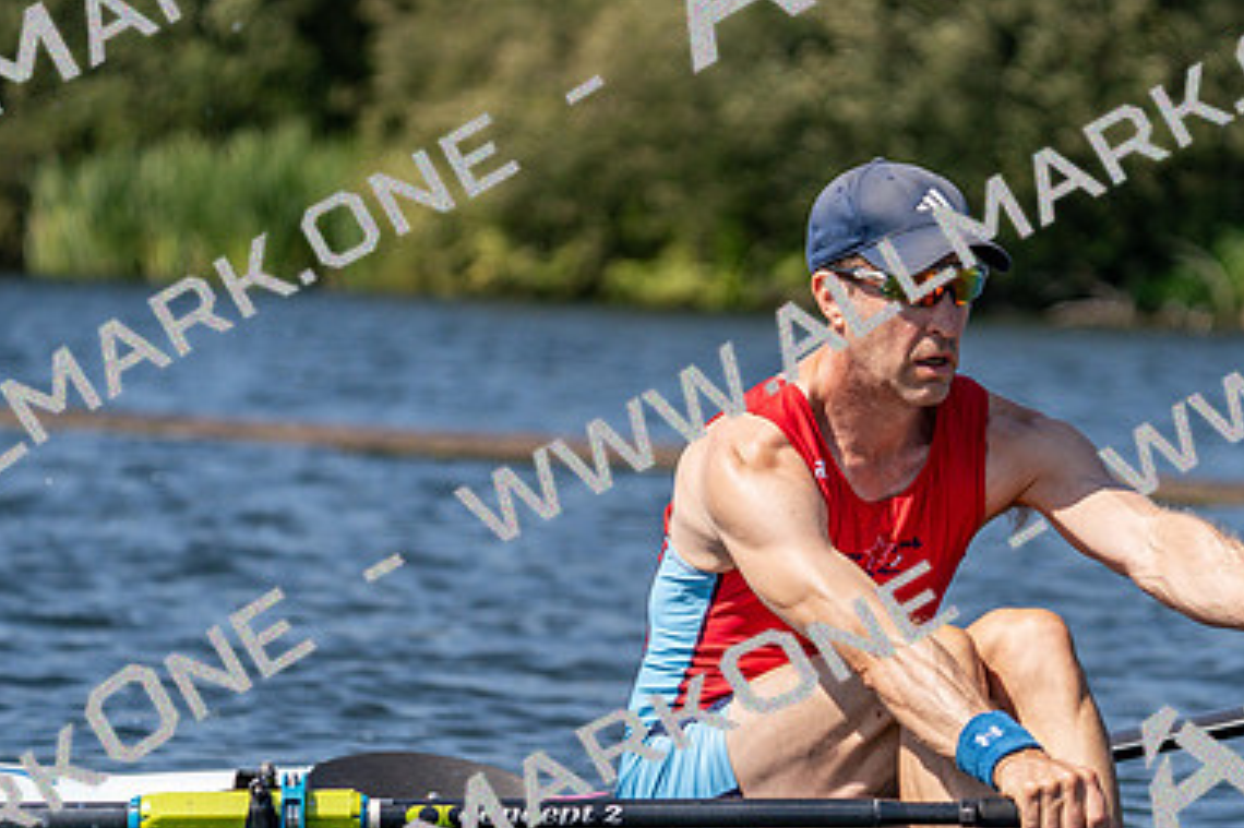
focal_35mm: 313
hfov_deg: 6.6
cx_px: 861
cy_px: 551
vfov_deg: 4.4
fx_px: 10811
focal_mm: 205
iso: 200
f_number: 5.6
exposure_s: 1/2000
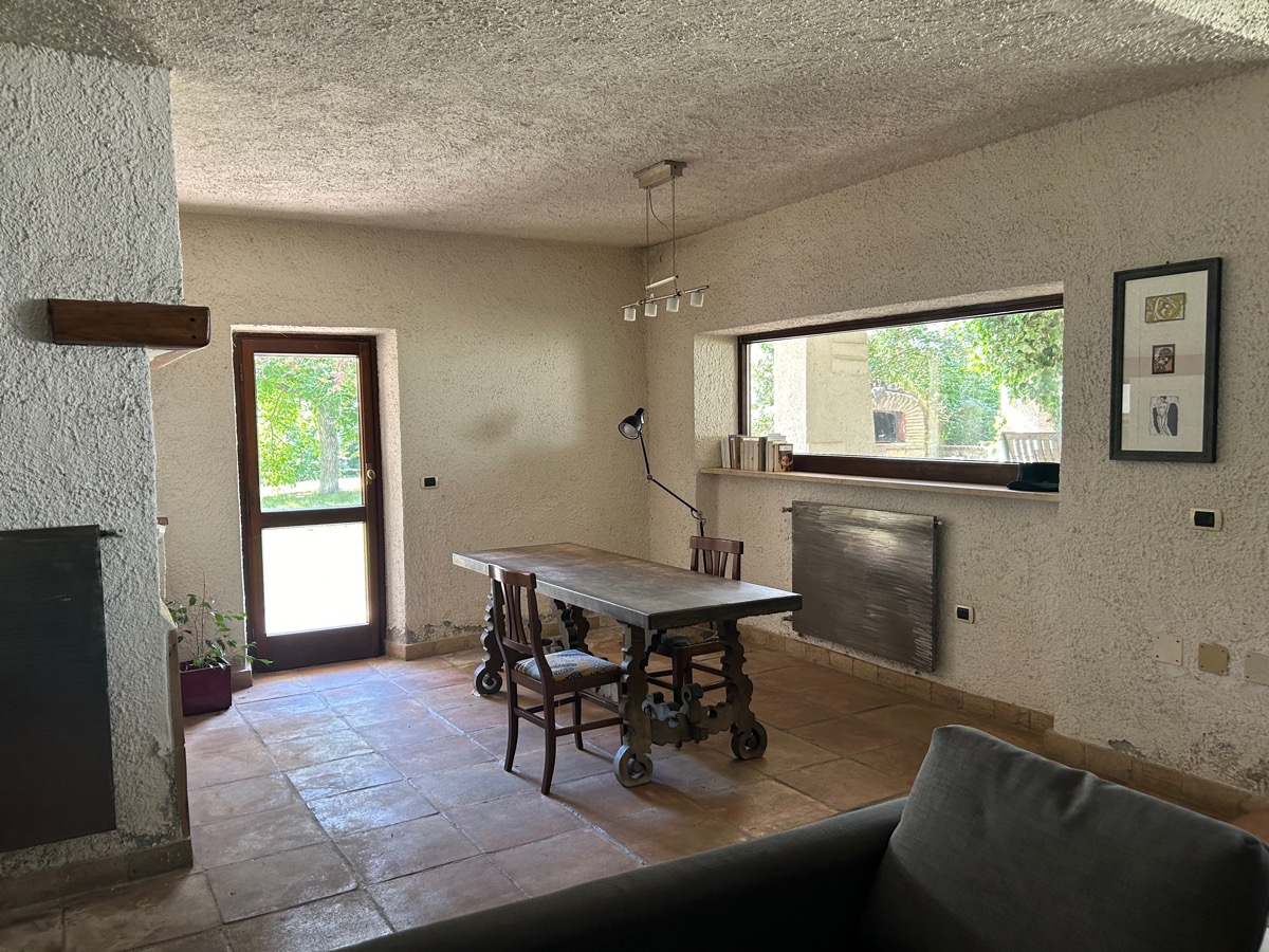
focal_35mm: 26
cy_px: 476
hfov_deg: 67.3
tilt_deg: -4.3
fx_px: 953
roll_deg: +0.1
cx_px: 634
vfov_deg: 53.1
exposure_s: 1/102
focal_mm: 5.7
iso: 125
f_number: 1.5
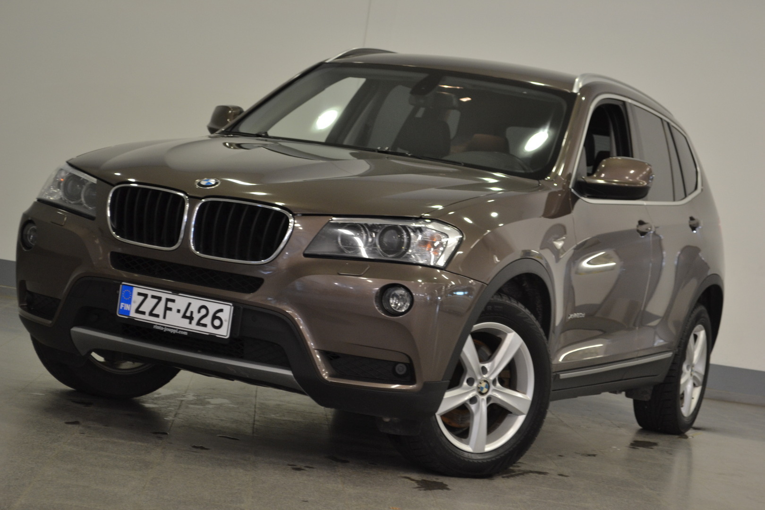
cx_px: 382
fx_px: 1753
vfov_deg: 16.6
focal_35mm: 82
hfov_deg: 24.6
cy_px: 255
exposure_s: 1/15
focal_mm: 55
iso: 500
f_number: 5.6
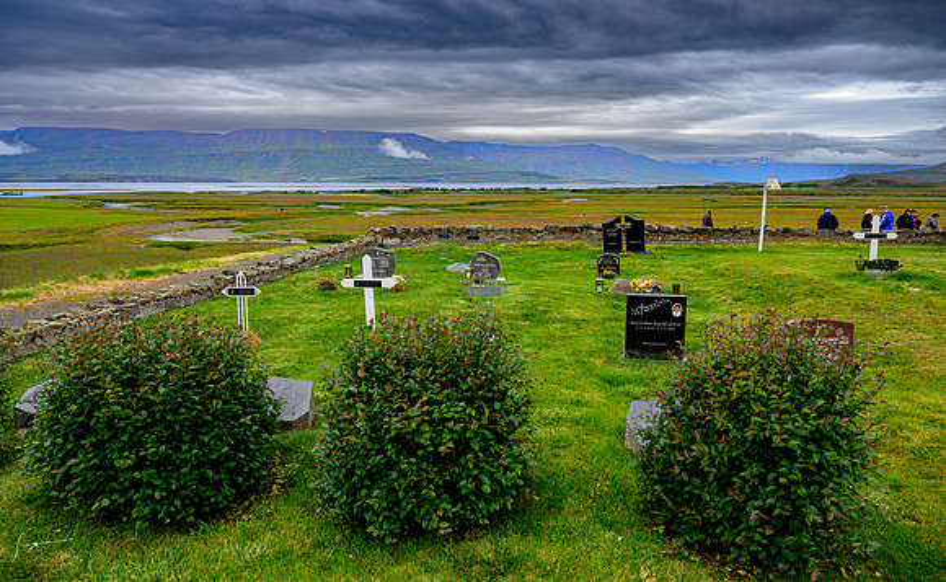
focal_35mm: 25
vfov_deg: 48.6
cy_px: 292
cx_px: 477
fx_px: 644
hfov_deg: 72.6
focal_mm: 24
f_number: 5.6
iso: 64
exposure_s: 1/60
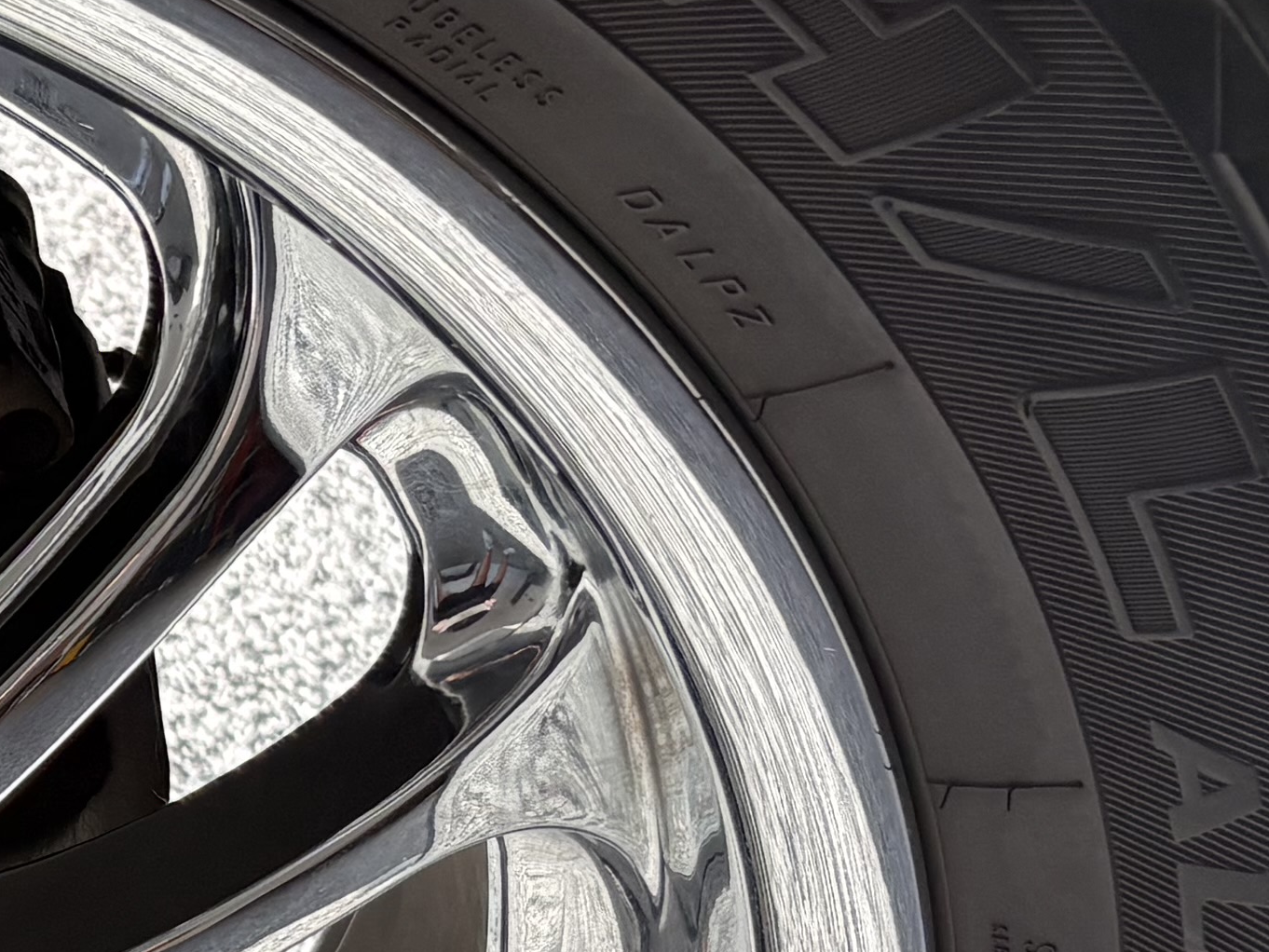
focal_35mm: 109
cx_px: -479
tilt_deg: -39.2
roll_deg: -5.2
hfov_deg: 16.8
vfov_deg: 13.3
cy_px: 1074
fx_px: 3997
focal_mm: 5.96
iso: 50
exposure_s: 1/375
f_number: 1.6
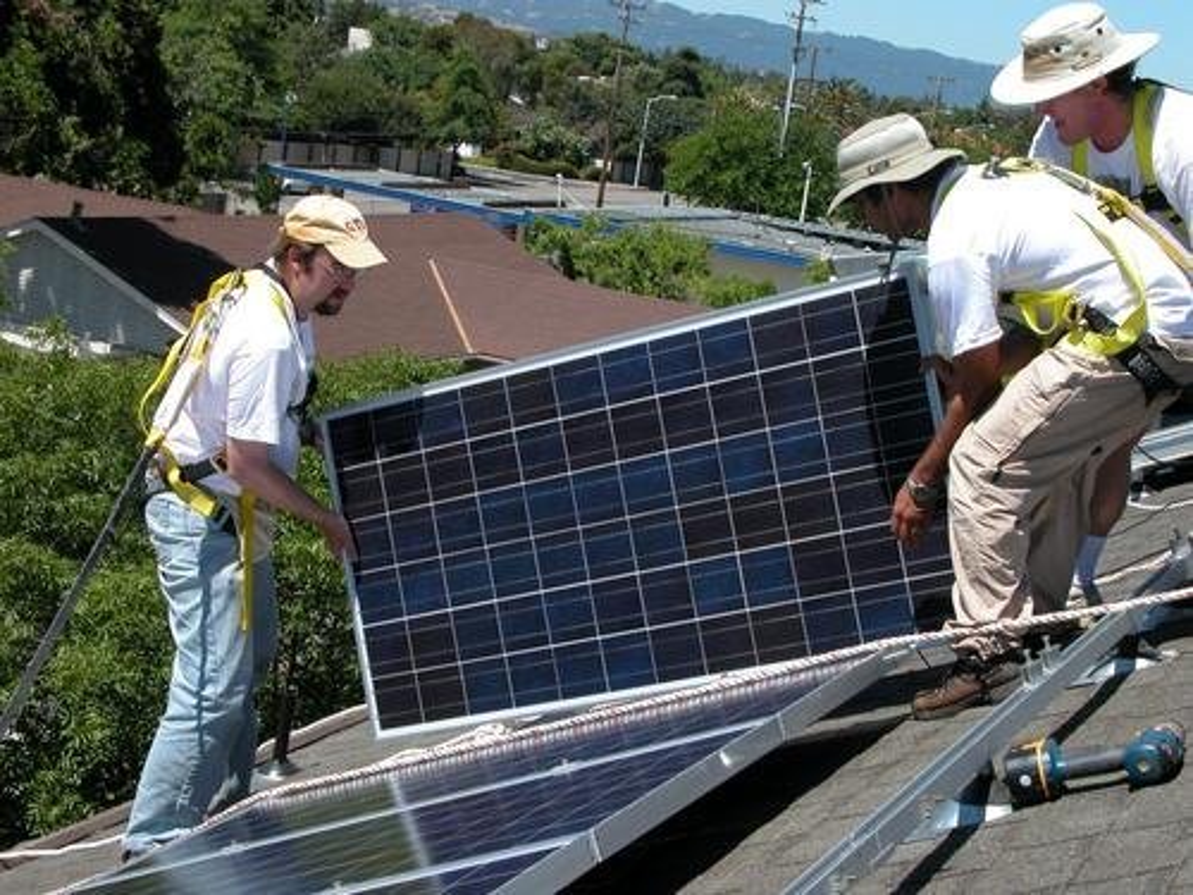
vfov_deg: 21.0
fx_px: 2412
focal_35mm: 70
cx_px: 596
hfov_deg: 27.8
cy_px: 448
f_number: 6.6
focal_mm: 17.8
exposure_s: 1/317
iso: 100
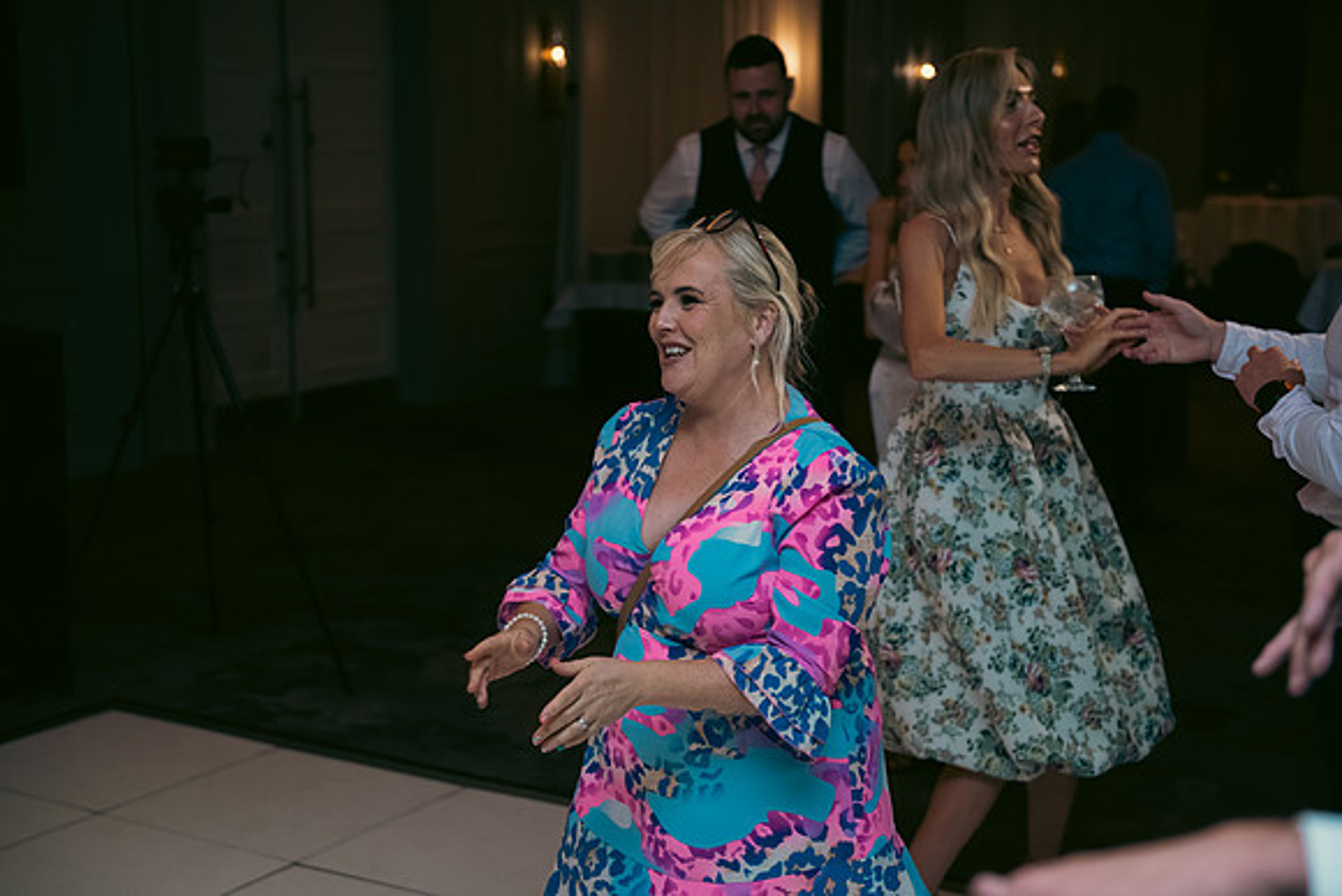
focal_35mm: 56
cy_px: 448
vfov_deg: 24.2
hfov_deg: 35.6
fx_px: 2088
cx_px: 671
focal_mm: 56
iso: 800
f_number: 3.5
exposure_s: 1/160
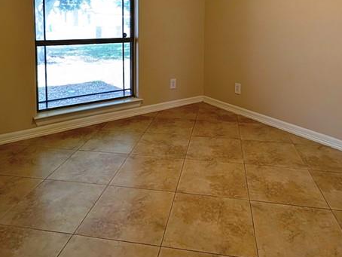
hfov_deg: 65.3
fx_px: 267
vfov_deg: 47.9
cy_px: 44
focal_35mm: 27
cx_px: 174
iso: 75
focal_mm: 2.23
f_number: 1.95
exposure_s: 1/24
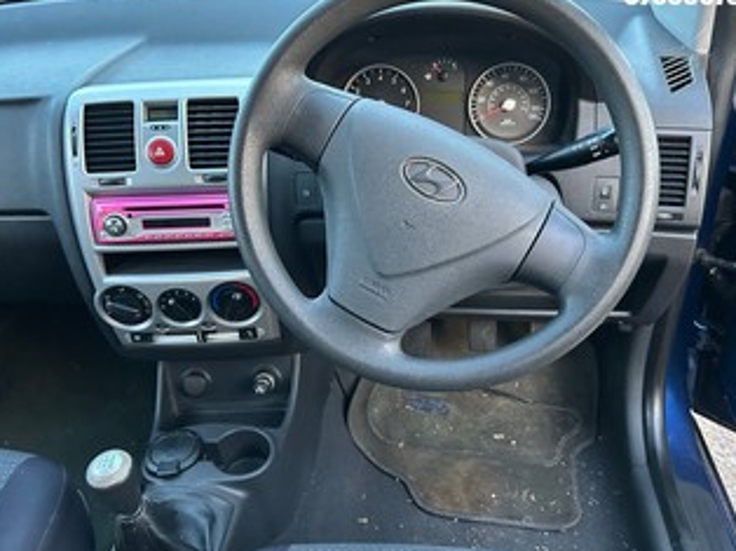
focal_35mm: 29
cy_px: 256
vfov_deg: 48.1
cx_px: 382
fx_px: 616
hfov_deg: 61.7
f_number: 1.5
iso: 500
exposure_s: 1/50
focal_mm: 5.7
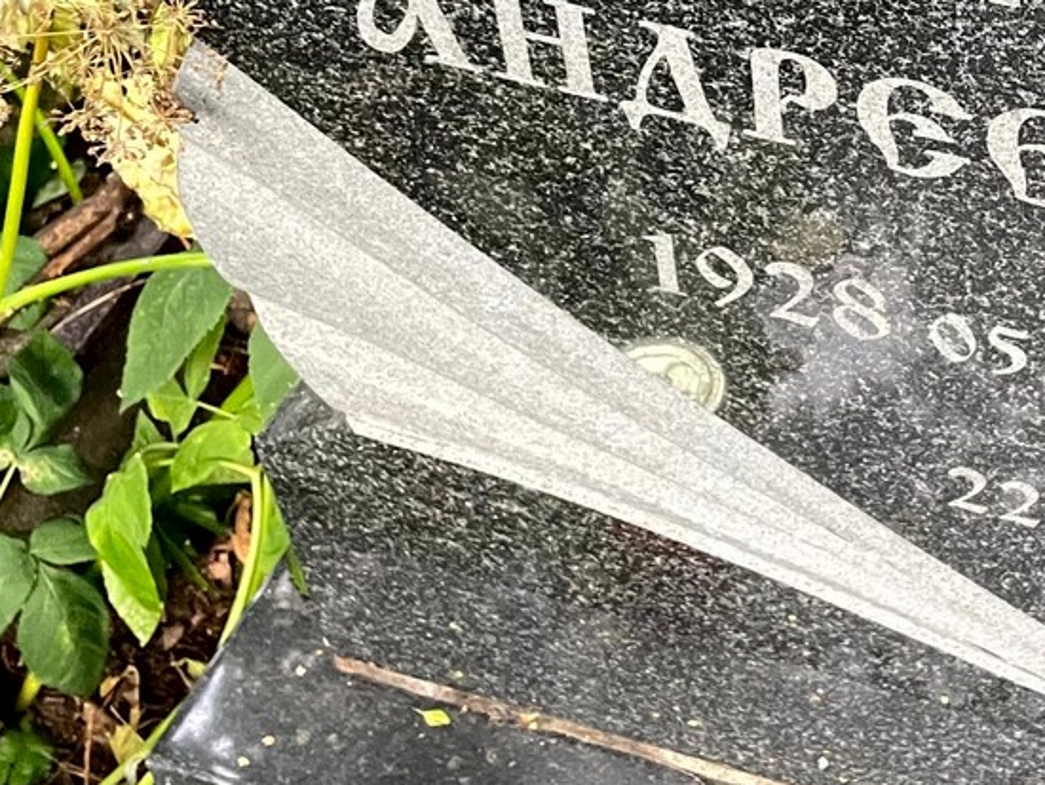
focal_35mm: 68
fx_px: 2054
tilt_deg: -45.8
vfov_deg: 21.0
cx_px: 1074
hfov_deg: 26.8
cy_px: 40
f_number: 1.6
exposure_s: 1/60
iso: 320
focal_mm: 4.2
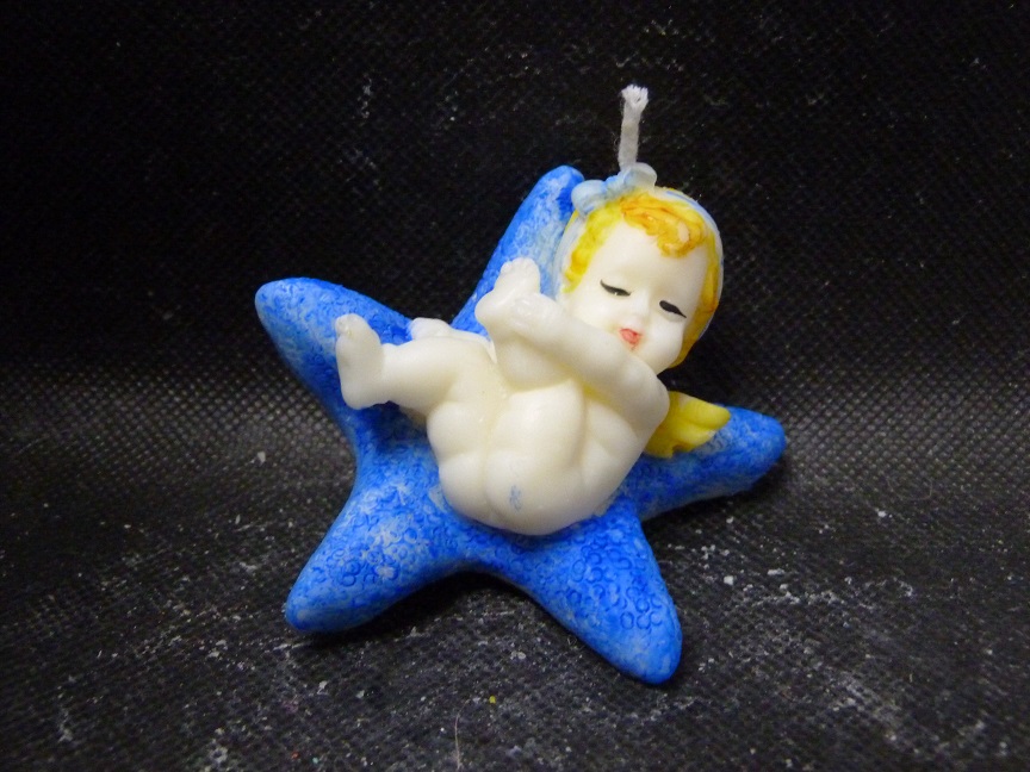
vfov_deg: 29.7
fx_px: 1458
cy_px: 386
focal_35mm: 49
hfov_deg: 38.9
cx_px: 515
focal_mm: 8.7
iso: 800
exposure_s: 1/50
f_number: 3.2
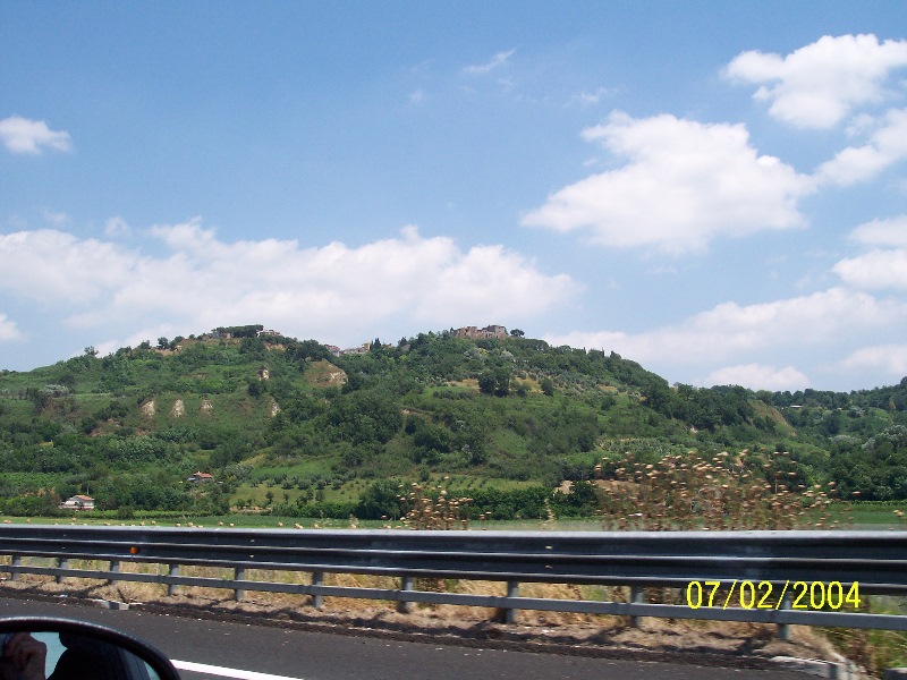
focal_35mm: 38
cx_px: 454
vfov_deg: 37.7
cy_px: 340
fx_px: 996
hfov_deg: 49.0
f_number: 4.8
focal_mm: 8
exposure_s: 1/700
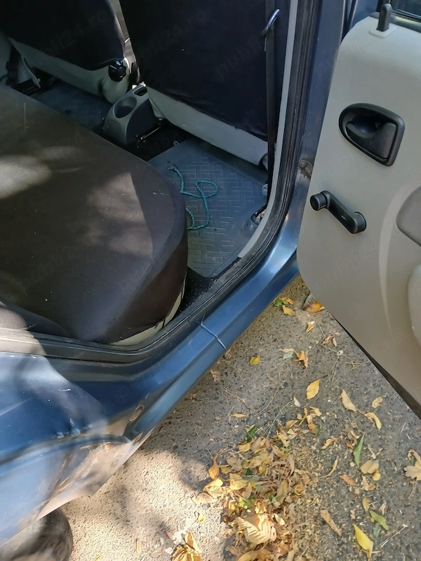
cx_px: 210
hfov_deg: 53.1
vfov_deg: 67.3
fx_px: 422
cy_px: 280
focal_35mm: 26
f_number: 1.8
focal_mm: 3.98
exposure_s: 1/50
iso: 160
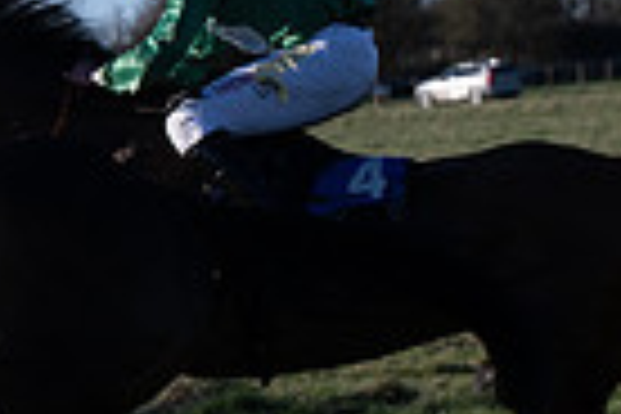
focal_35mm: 294
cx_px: -158
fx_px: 5071
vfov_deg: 4.7
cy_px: 371
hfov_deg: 6.9
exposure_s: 1/2500
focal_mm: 70
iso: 200
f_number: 4
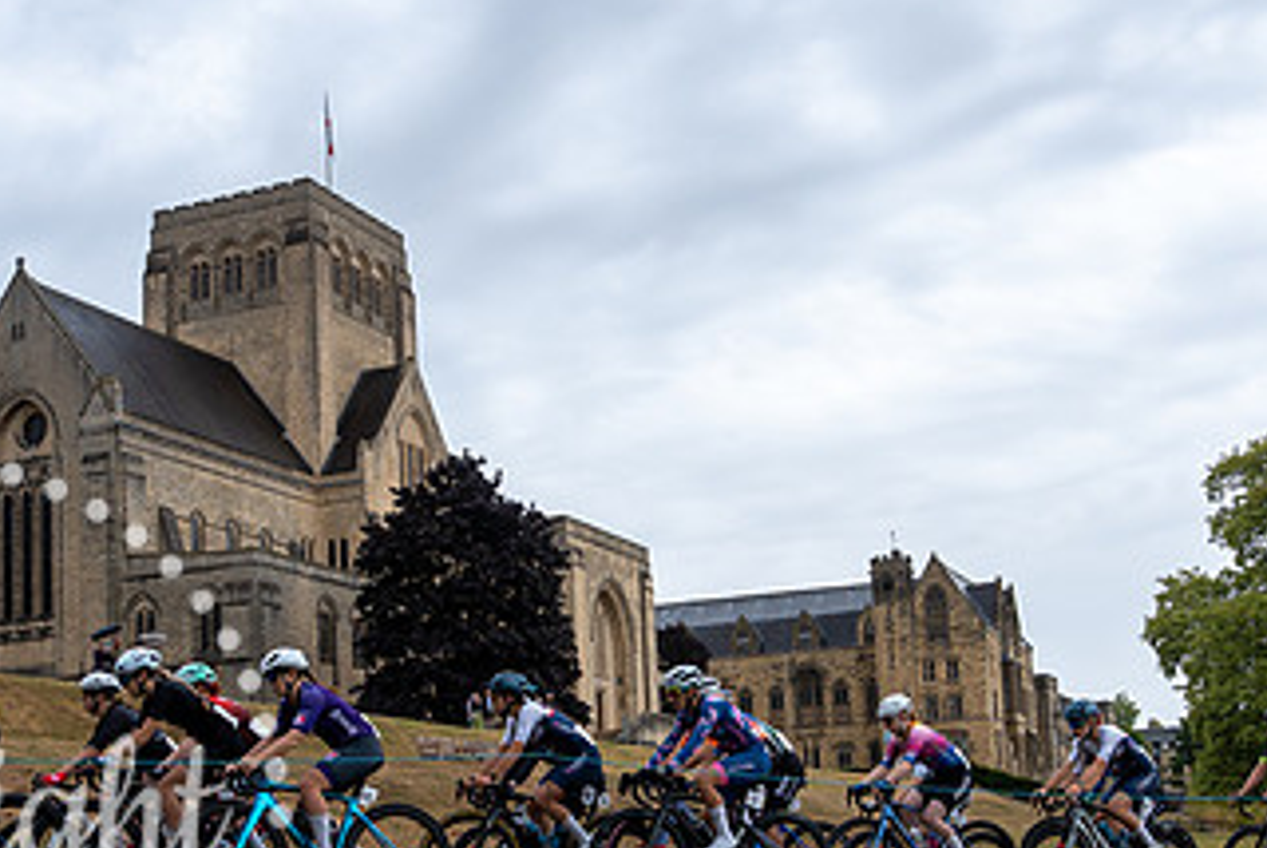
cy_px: 718
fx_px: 1726
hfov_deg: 40.3
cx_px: 677
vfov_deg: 26.9
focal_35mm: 49
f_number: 4
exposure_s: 1/800
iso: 400
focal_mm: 24
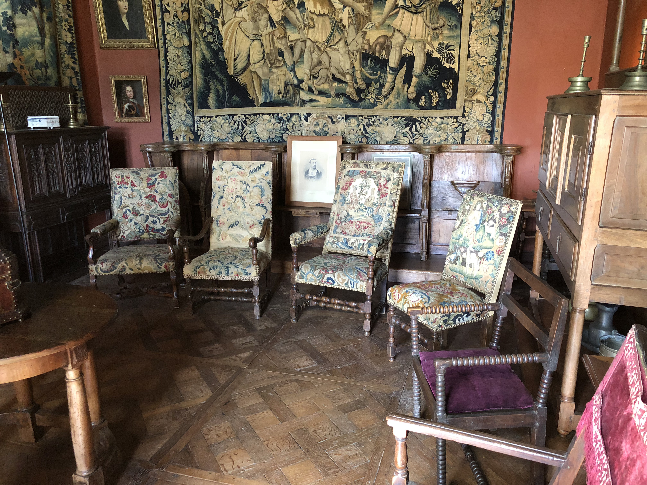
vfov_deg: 49.7
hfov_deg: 63.4
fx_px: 523
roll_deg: +1.3
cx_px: 324
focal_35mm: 28
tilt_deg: -13.6
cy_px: 242
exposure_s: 1/14
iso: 100
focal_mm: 4
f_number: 1.8
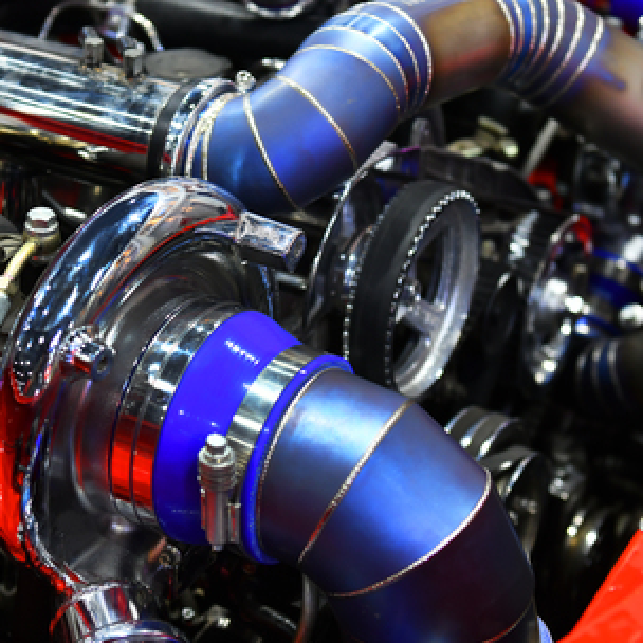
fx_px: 1807
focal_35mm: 86
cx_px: 152
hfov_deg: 20.0
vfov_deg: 20.1
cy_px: 251
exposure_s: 1/40
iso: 400
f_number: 3.2
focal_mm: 48
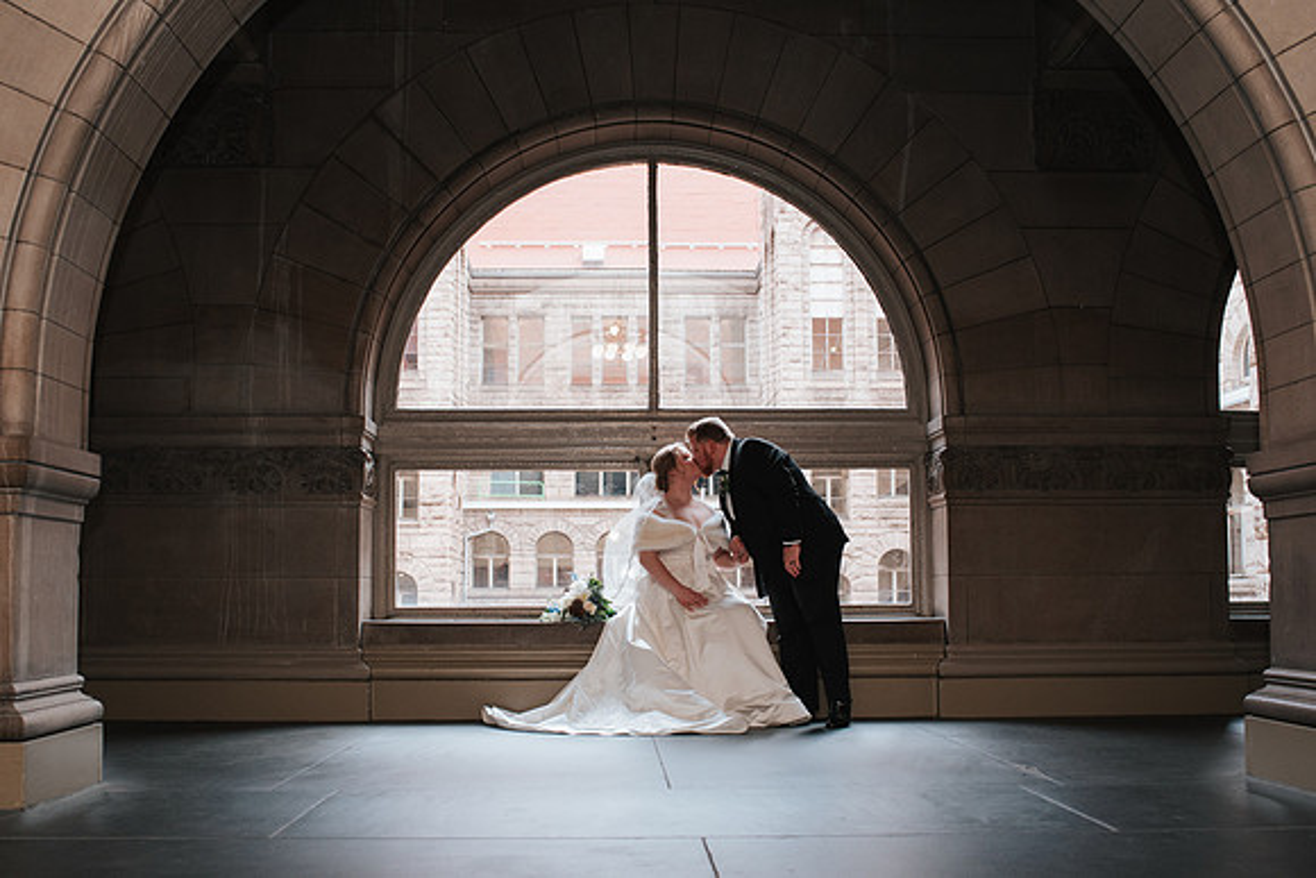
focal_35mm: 40
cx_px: 648
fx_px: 1469
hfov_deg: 48.2
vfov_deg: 33.2
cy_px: 496
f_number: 3.5
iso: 800
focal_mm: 35
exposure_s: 1/200
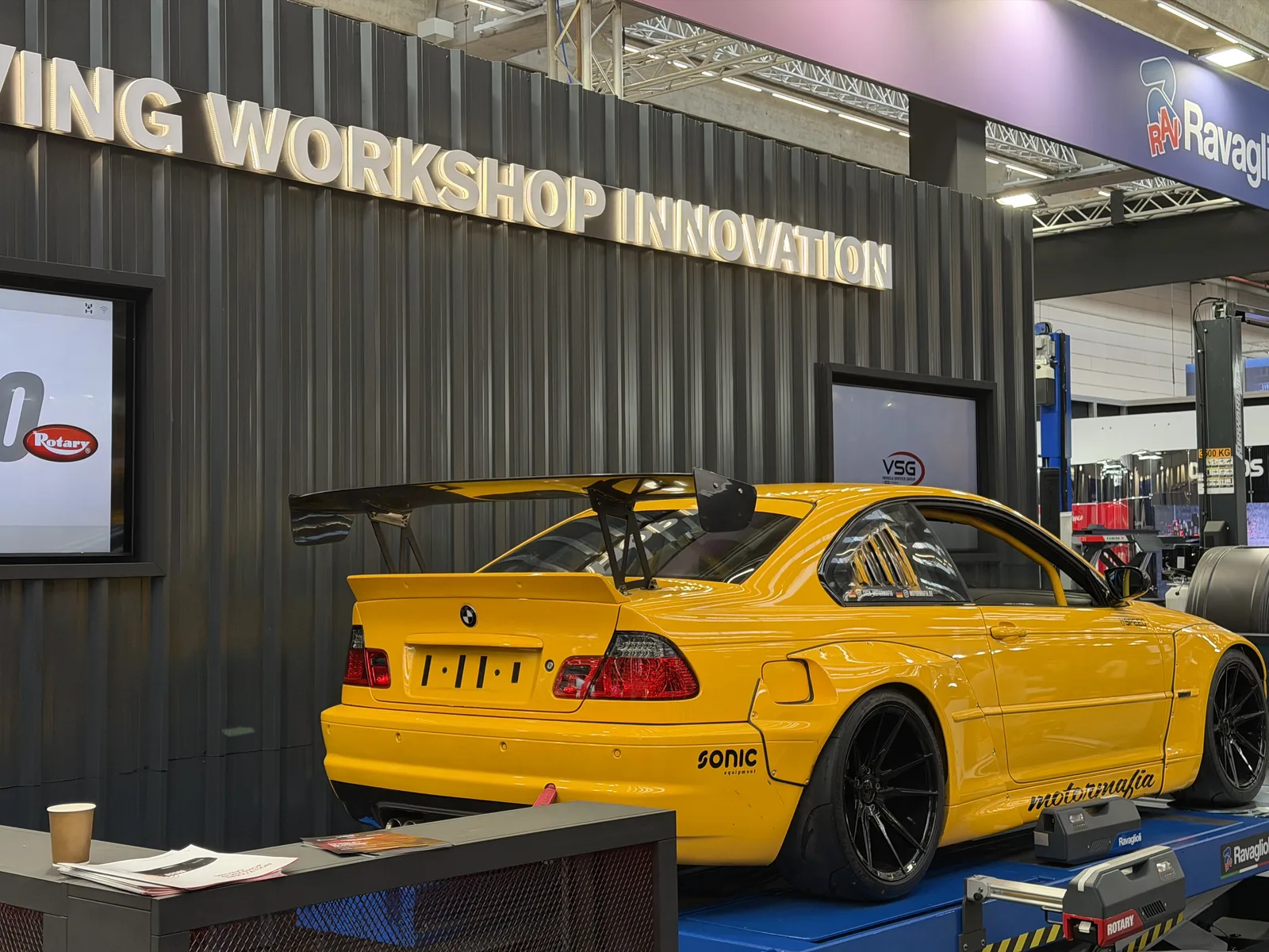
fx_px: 1760
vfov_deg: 30.3
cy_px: 476
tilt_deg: +5.9
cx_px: 634
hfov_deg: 39.7
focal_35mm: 48
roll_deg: -0.7
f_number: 1.78
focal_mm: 6.76
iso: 80
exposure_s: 1/100
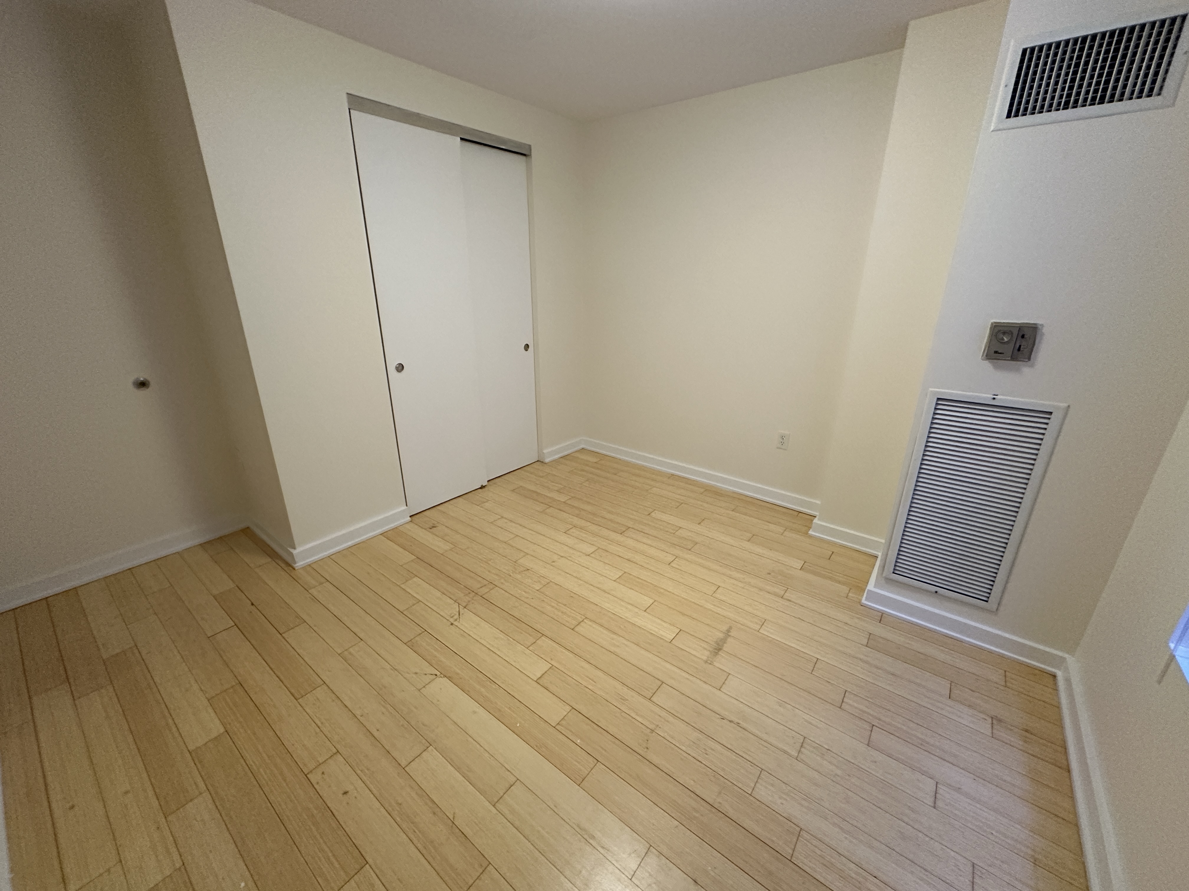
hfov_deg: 102.1
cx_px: 594
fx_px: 481
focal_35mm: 14
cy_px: 446
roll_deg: -1.0
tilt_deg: -17.2
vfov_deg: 85.7
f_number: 2.2
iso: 400
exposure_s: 1/60
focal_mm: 2.22
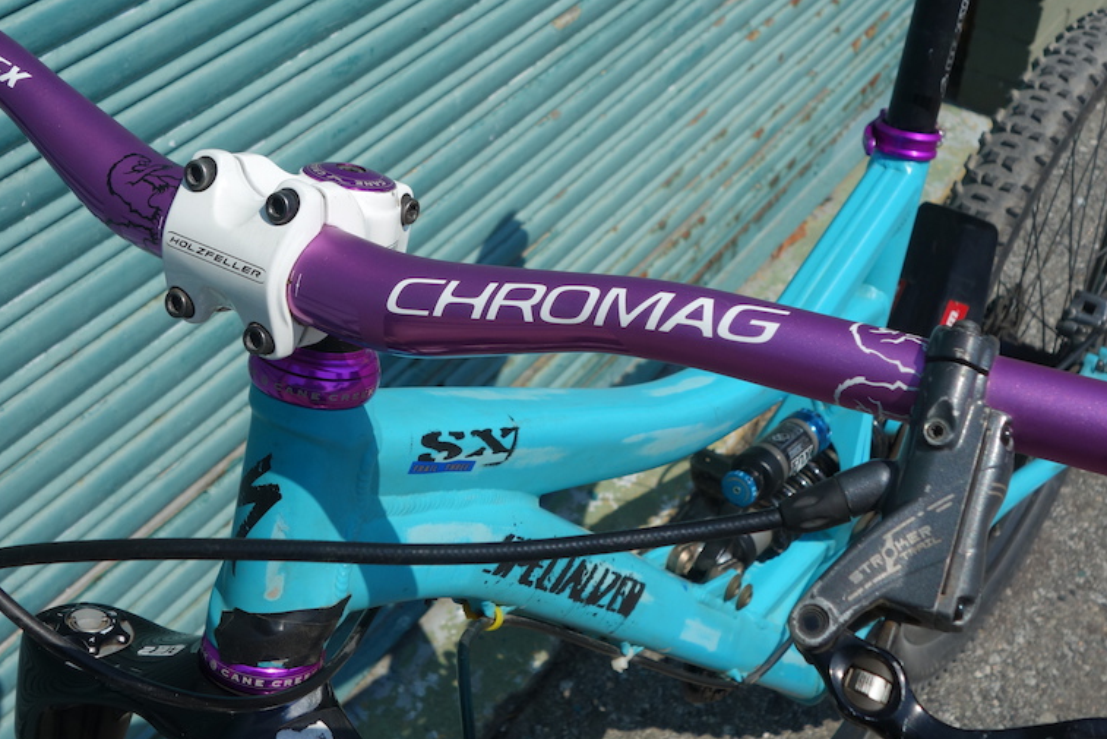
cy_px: 274
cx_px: 507
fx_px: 1415
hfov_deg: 42.7
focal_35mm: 46
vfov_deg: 29.1
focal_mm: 12.62
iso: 125
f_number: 5.6
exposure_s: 1/800
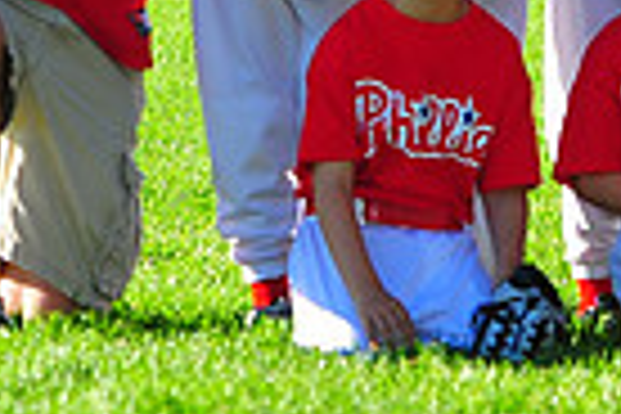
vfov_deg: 3.5
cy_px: -166
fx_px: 6675
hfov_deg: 5.3
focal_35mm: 387
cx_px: 824
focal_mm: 92
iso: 200
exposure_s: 1/800
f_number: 4
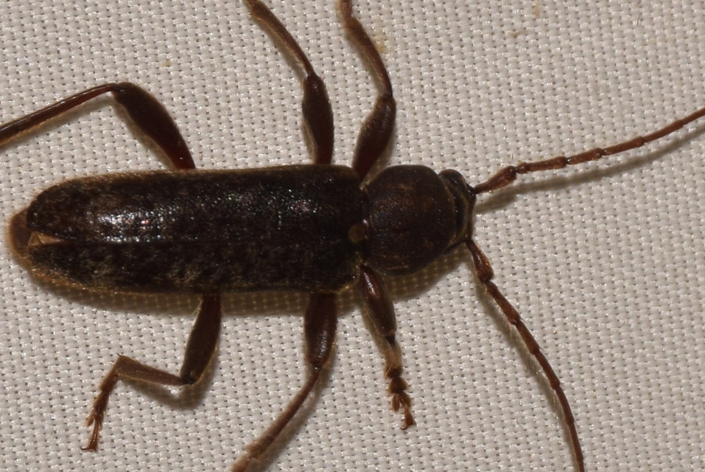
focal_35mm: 210
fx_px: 4116
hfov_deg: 9.8
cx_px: 352
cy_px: 236
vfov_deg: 6.6
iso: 125
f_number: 13
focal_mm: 140
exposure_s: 1/160
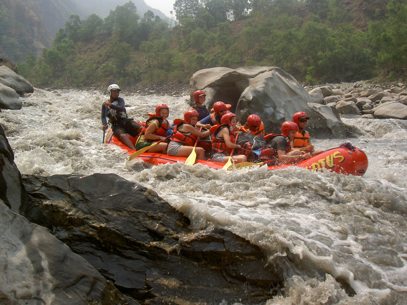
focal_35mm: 39
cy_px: 152
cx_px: 204
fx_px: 459
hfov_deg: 47.9
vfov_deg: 36.8
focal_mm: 8
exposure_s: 1/250
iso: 50
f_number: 4.7
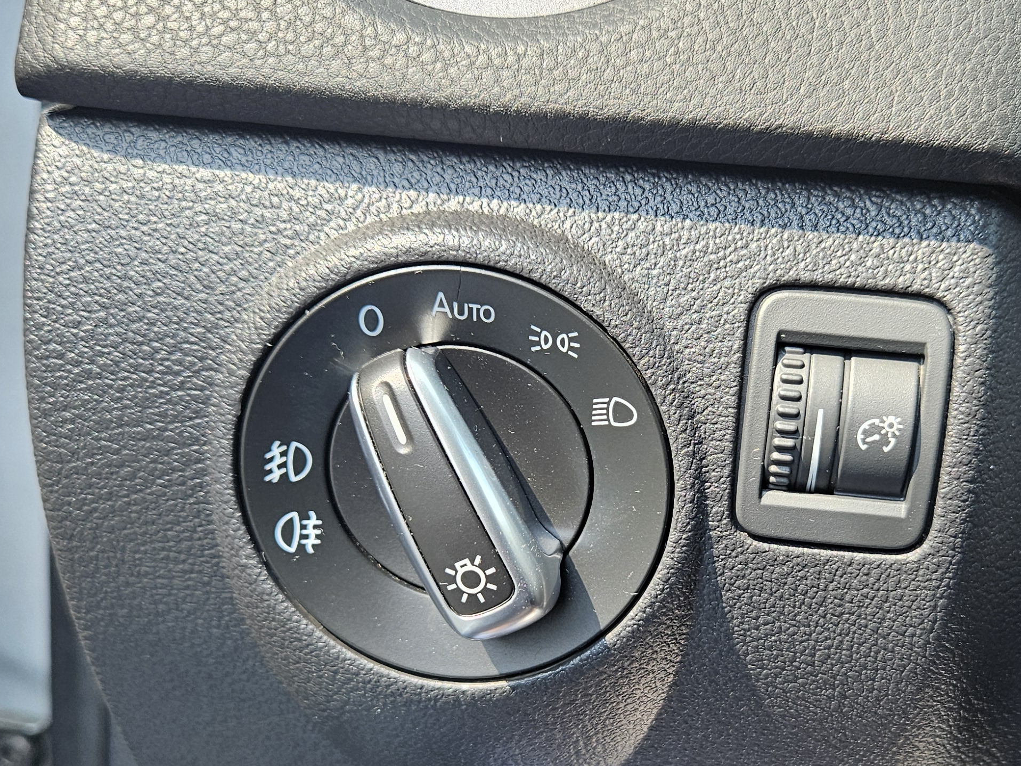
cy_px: 534
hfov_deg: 39.4
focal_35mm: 48
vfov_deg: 30.0
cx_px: 640
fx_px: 1416
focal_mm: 5.4
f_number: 1.8
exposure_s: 1/221
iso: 40
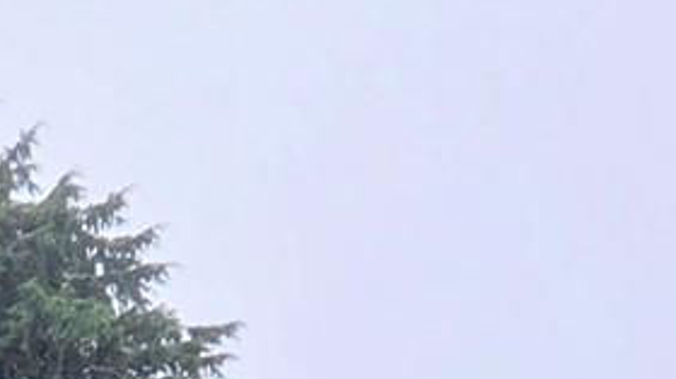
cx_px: -757
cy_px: 1206
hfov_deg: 4.9
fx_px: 7702
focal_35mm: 430
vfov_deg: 2.8
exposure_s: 1/285
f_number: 2.4
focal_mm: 7
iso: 25
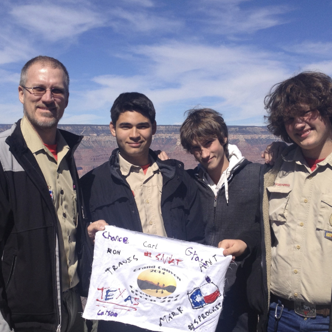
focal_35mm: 57
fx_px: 619
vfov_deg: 30.0
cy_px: 182
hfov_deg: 30.0
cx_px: 145
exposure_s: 1/2304
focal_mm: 4.28
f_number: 2.4
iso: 50
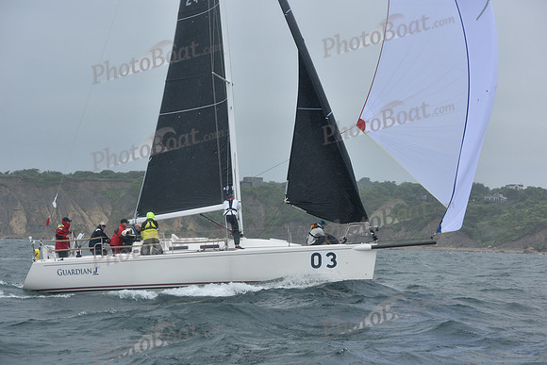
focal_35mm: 82
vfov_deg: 16.7
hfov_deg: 24.8
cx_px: 274
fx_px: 1246
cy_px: 182
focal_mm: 82
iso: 320
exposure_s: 1/1000
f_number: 7.1
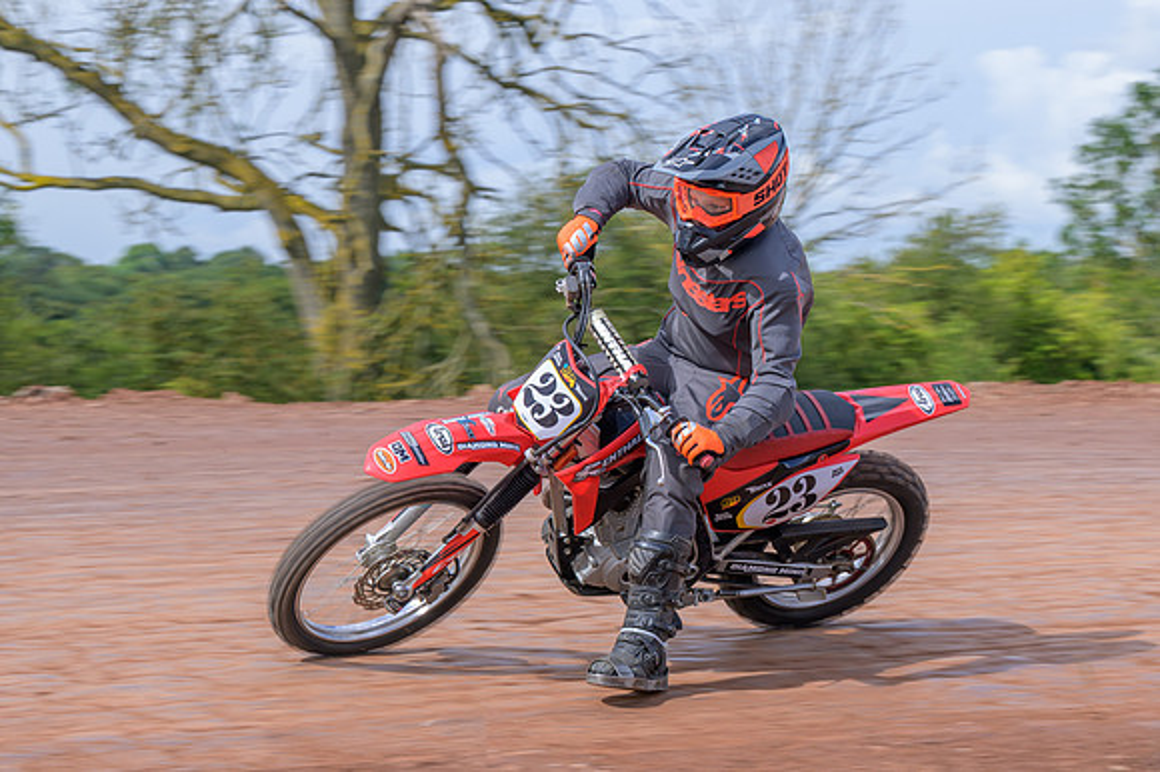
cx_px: 540
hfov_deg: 18.2
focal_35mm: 112
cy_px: 412
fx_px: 3612
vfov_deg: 12.2
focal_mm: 70
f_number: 8
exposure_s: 1/250
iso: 180
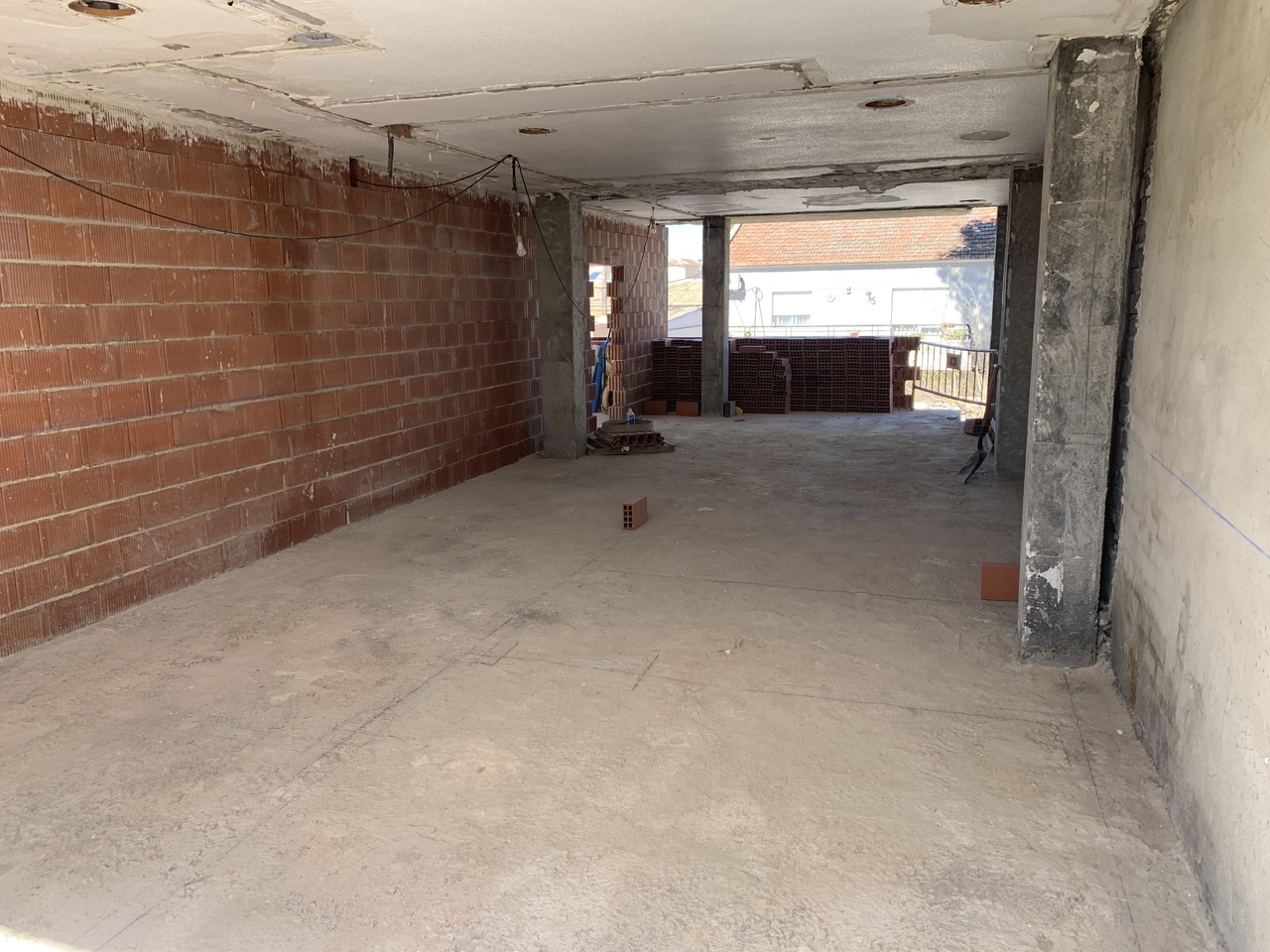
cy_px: 476
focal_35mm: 26
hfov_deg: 67.3
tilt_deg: -8.5
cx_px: 635
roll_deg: +0.4
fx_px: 954
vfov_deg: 53.1
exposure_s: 1/209
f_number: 1.8
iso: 25
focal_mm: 4.25
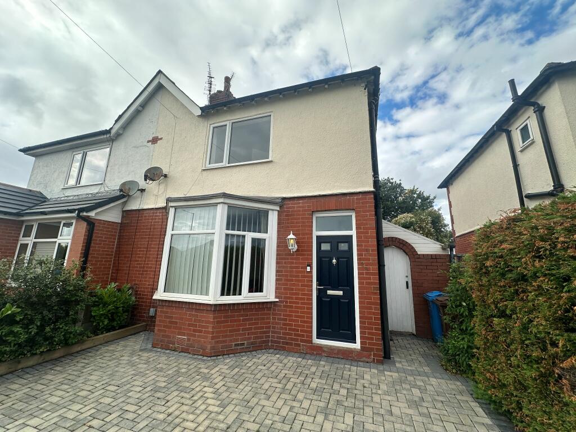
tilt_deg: +11.8
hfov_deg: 102.1
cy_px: 216
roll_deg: -0.5
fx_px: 233
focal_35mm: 14
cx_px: 288
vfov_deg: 85.7
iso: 40
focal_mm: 2.22
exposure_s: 1/1135
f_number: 2.2
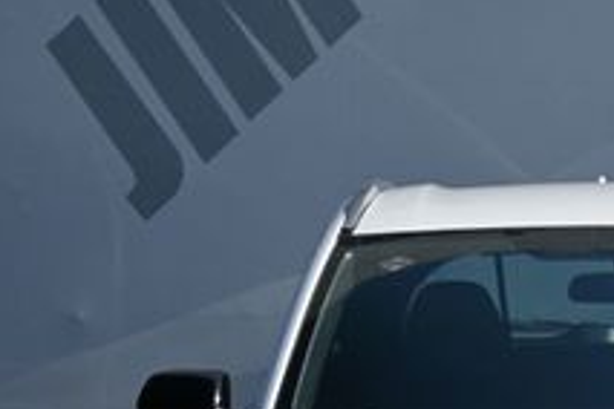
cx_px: 637
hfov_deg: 10.5
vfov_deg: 7.0
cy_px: 579
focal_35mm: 194
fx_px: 3300
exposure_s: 1/320
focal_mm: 43
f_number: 6
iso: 100
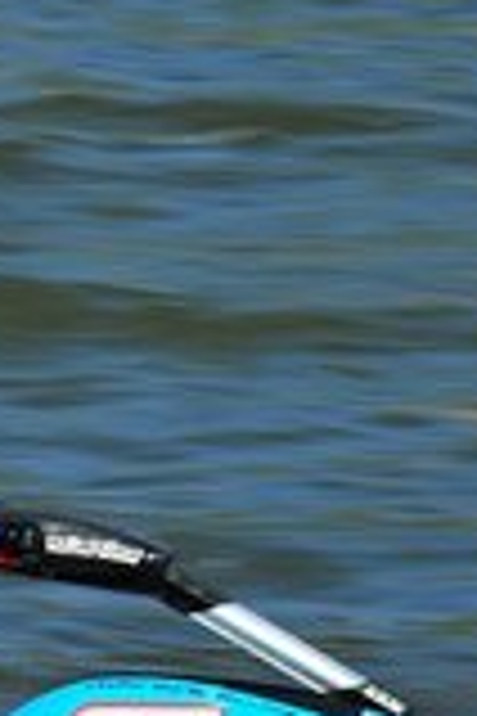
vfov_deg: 4.6
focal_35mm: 452
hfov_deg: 3.0
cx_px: -27
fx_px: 8983
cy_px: 608
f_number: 16
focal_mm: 160
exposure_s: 1/200
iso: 200
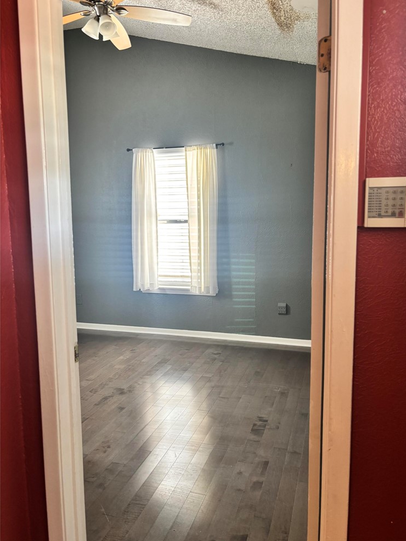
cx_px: 210
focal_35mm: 27
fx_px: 422
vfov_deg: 65.3
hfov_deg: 51.4
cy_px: 263
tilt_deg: -7.0
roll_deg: +0.5
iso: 160
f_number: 1.6
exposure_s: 1/60
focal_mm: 5.96
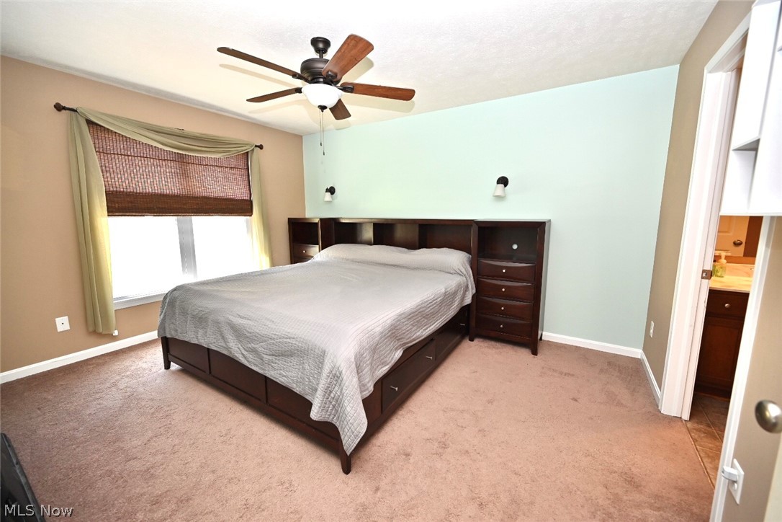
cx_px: 391
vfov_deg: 81.2
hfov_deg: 104.3
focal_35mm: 14
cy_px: 261
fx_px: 304
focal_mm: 14
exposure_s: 1/60
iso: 250
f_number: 4
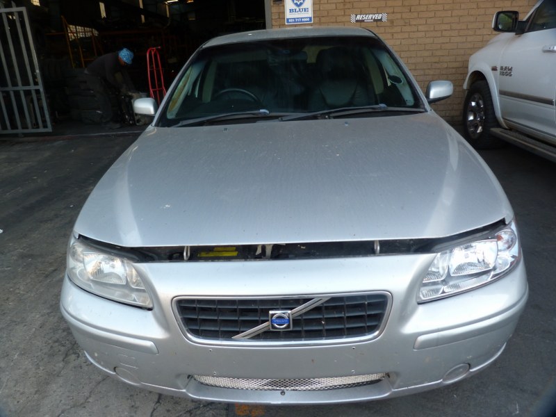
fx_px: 402
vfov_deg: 54.9
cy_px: 208
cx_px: 278
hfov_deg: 69.4
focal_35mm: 25
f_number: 2.8
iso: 80
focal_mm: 4.5
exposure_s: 1/60
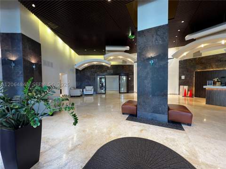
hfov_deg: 106.2
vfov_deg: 89.9
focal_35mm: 13
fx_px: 85
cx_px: 113
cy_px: 84
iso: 200
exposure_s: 1/60
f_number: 1.8
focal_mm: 1.57
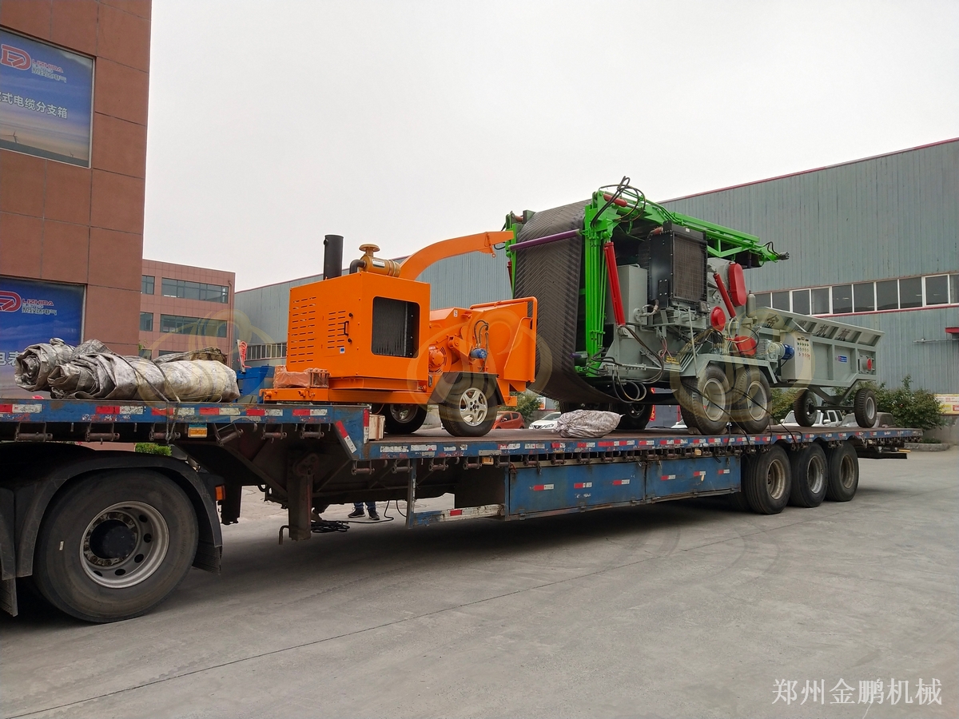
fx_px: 831
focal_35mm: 30
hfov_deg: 60.0
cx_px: 480
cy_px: 360
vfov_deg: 46.8
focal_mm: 3.95
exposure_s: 1/350
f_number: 1.8
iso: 61
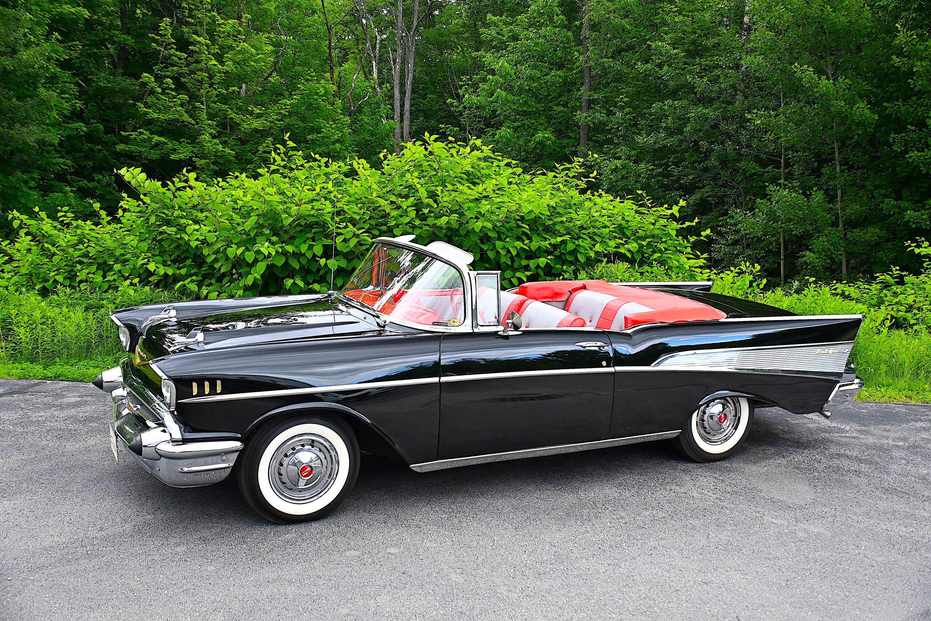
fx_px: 970
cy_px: 310
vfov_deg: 35.5
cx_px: 466
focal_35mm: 38
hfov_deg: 51.3
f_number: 3.8
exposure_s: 1/125
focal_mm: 25
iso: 450
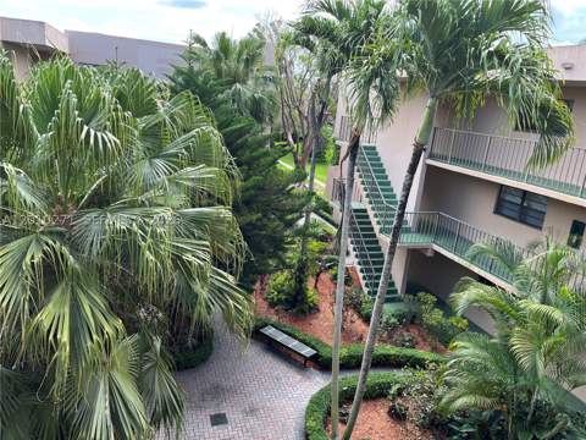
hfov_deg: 67.3
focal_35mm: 26
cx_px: 293
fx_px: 440
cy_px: 220
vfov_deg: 53.1
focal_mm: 5.1
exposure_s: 1/459
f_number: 1.6
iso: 50
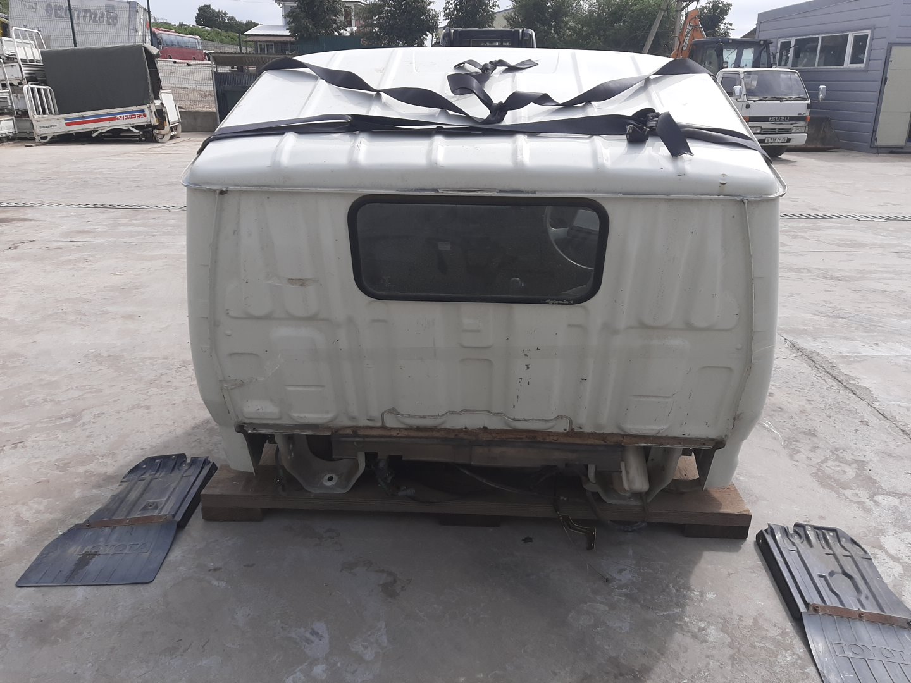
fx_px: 684
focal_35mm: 26
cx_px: 456
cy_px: 342
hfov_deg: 67.3
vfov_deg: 53.1
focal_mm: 3.93
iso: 40
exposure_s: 1/2740
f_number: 1.7
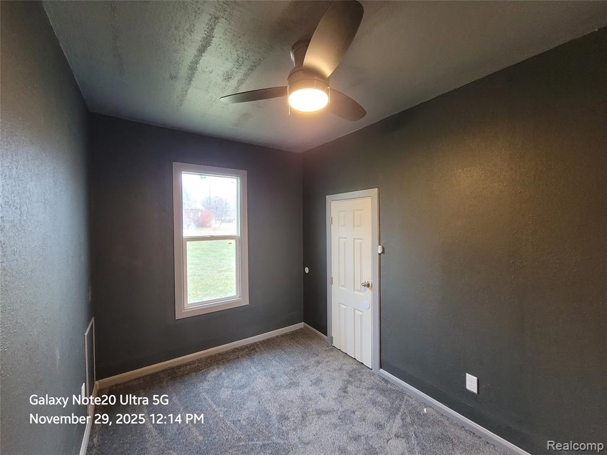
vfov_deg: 89.9
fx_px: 228
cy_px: 228
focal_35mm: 13
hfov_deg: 106.2
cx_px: 304
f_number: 2.2
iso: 320
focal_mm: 2.2
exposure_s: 1/30
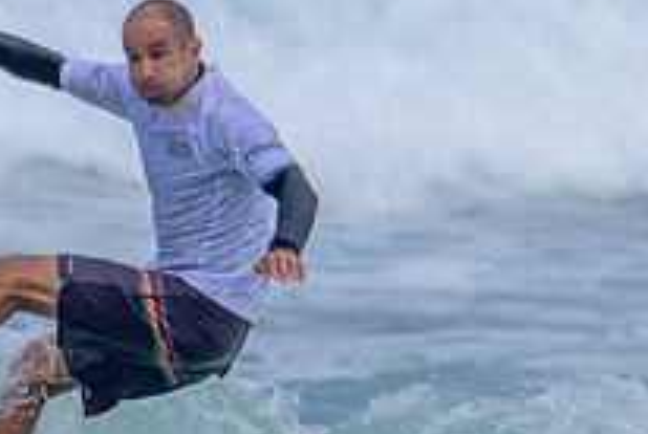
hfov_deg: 1.3
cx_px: 237
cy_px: 569
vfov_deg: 0.8
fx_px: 29273
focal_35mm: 1624
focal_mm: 470
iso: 640
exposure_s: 1/2000
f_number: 11
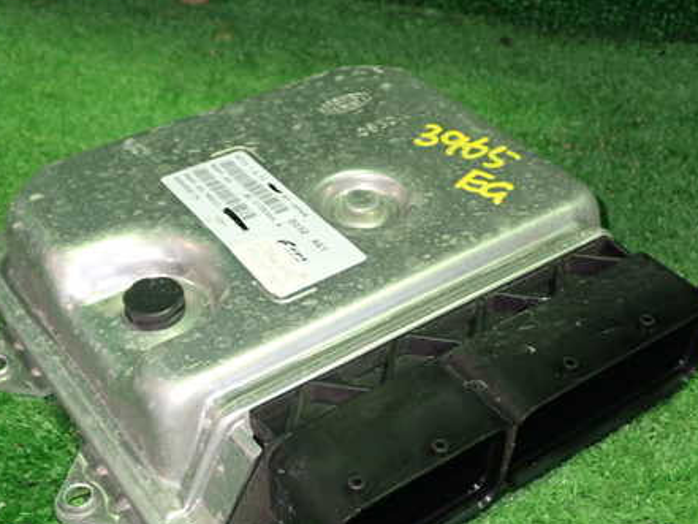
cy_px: 318
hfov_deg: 38.9
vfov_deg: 29.6
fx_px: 988
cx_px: 355
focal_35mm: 49
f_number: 2.5
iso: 640
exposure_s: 1/40
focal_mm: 6.37
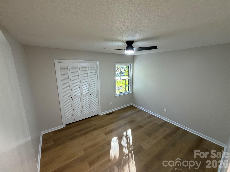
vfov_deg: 85.7
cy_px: 86
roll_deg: +0.2
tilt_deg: -11.4
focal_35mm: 14
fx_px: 93
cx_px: 115
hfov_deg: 102.1
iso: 250
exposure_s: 1/60
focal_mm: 2.22
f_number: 2.2
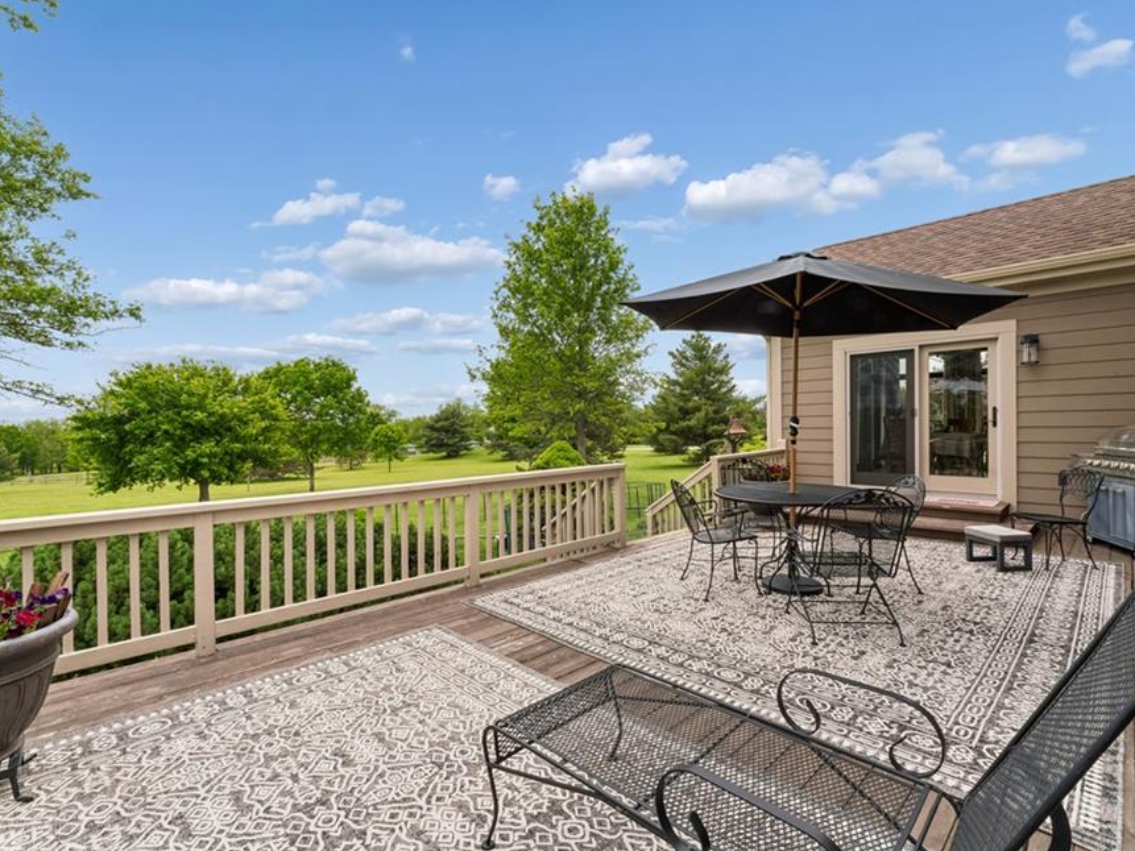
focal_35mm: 16
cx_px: 576
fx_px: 525
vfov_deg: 78.1
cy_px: 420
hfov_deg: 94.5
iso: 100
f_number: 22
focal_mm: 14
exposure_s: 1/15
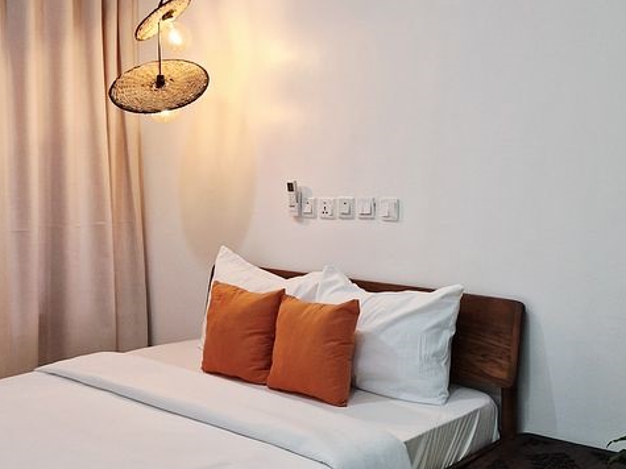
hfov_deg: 57.5
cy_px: 208
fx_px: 560
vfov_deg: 45.3
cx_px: 397
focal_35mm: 31
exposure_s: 1/100
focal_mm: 6.4
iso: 250
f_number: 1.8
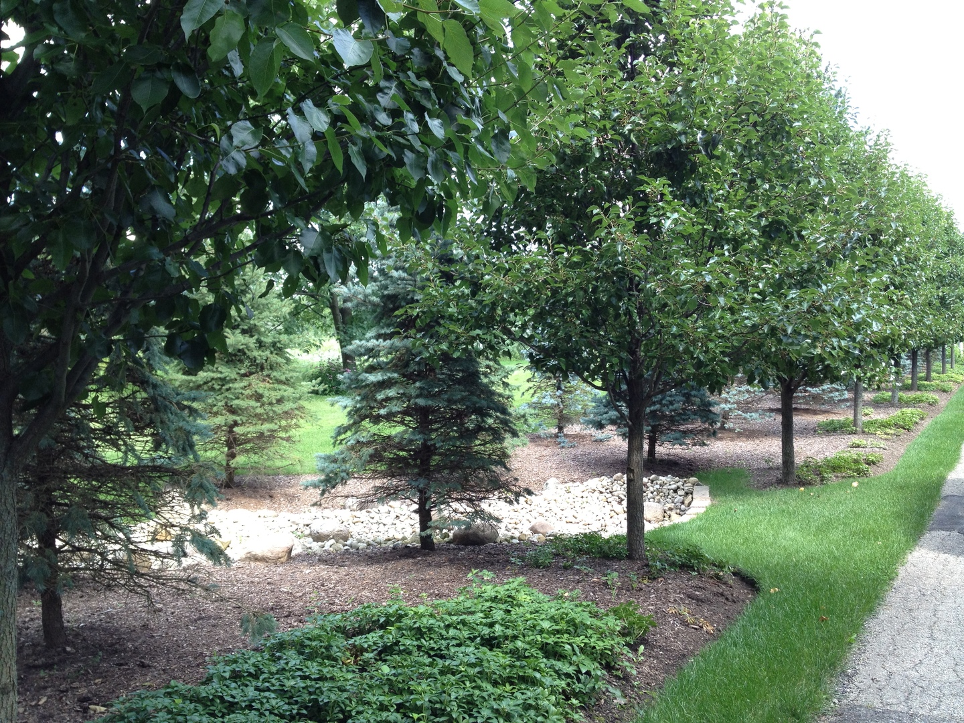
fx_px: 975
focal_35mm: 35
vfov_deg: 40.7
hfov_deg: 52.6
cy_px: 362
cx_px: 482
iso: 80
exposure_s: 1/160
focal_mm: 4.28
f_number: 2.4
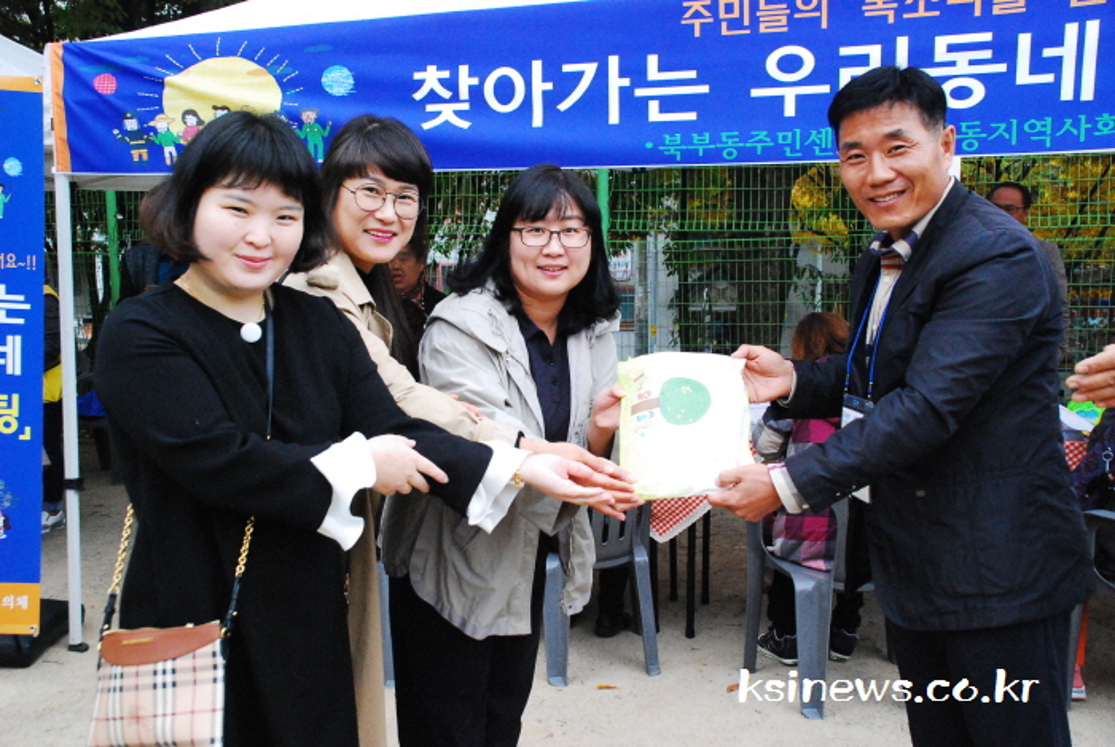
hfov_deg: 53.1
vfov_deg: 37.0
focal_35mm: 36
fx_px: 1117
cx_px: 558
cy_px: 374
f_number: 8
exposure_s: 1/500
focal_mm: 24
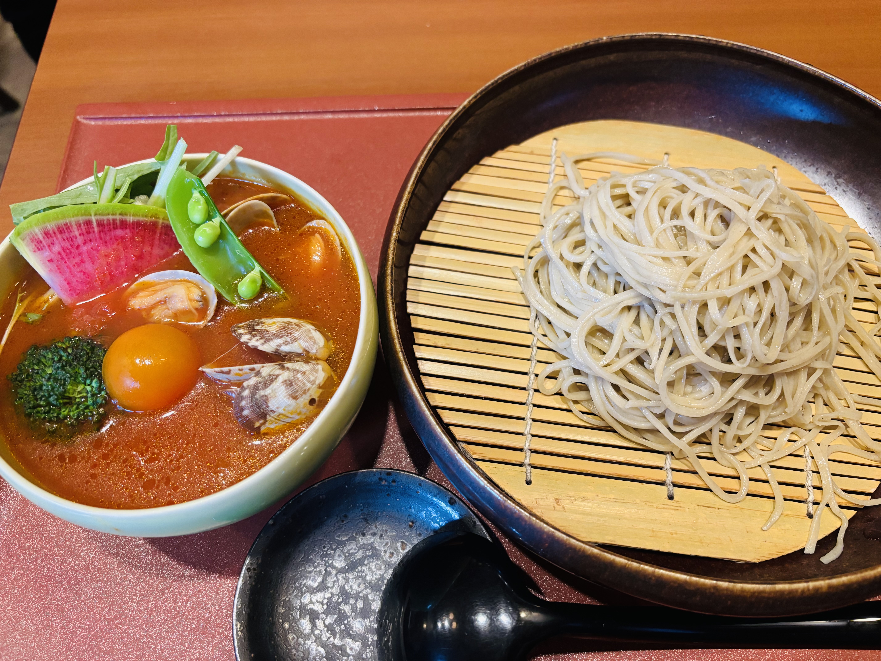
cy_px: 330
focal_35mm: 26
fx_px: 662
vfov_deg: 53.1
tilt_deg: -65.0
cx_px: 440
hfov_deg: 67.3
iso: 400
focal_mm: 5.96
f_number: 1.6
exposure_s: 1/60
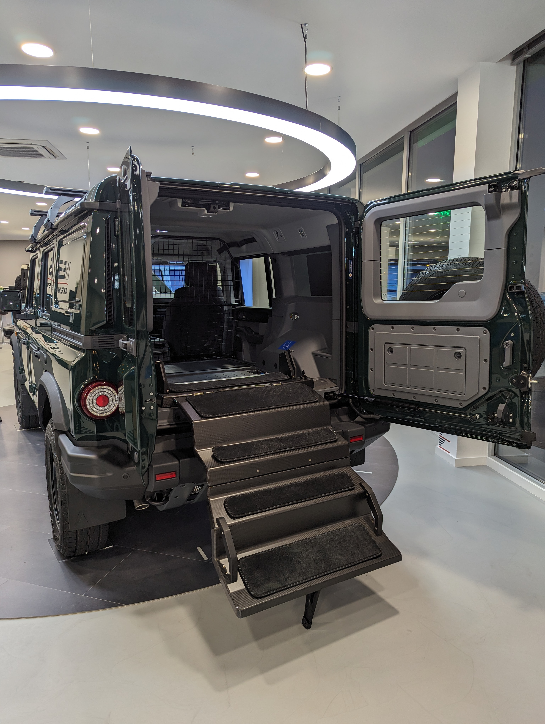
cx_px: 272
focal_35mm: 24
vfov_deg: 71.5
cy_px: 362
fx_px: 503
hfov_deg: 56.9
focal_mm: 6.81
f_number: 1.85
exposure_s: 1/23.8
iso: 49
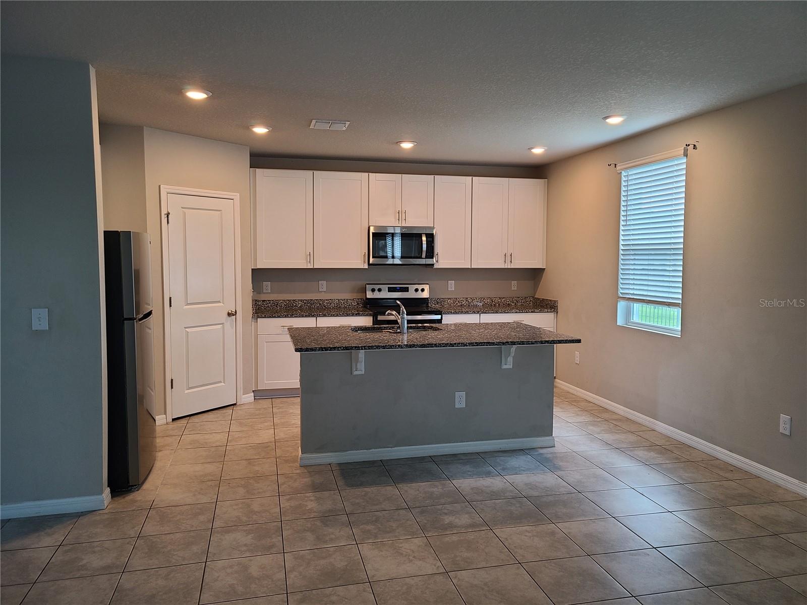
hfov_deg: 67.3
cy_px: 302
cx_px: 404
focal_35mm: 26
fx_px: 606
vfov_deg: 53.1
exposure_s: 1/60
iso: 80
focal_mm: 5.4
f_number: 1.8
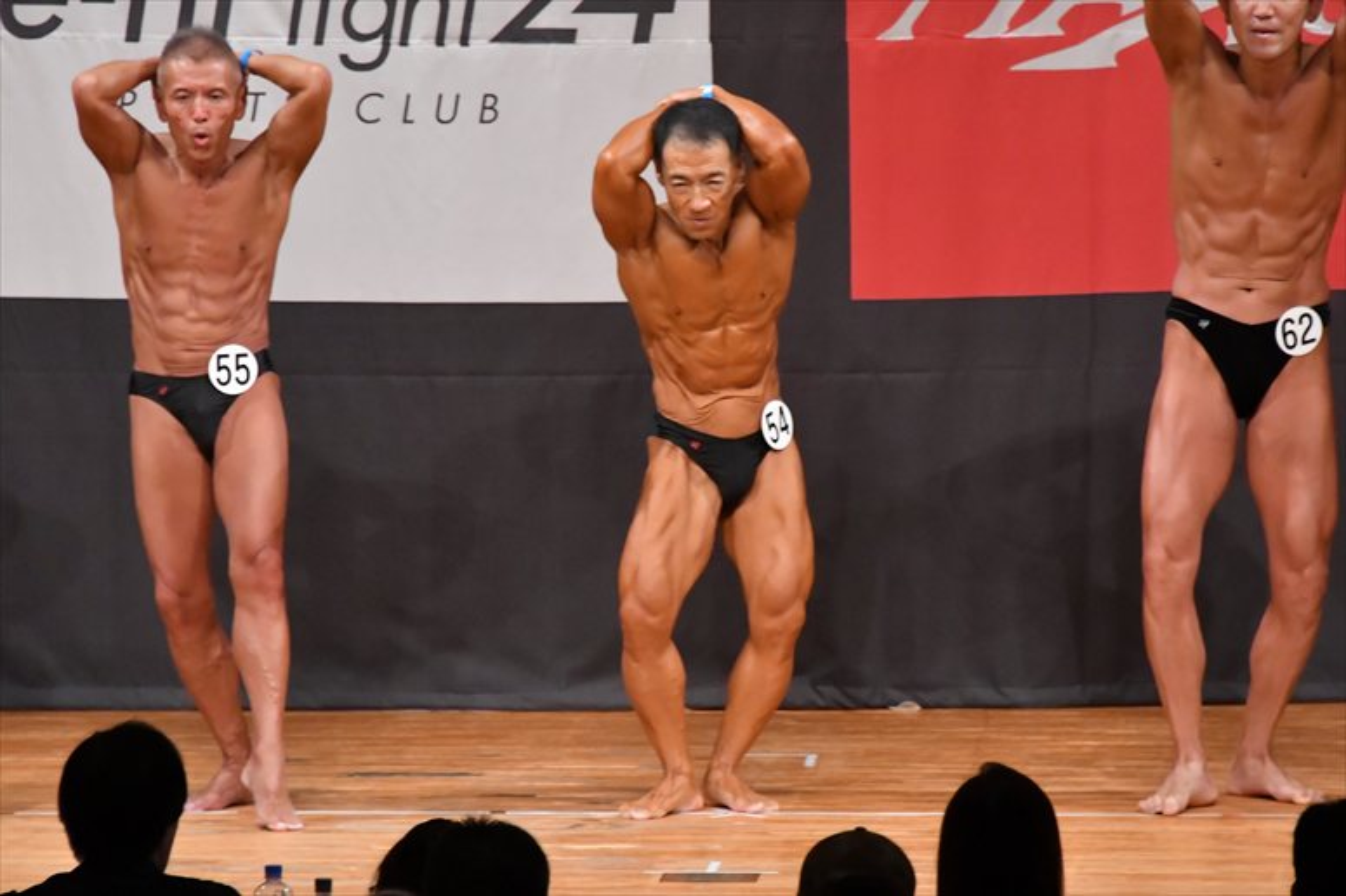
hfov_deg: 6.9
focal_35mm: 300
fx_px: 11211
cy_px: 448
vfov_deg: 4.6
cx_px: 673
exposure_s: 1/400
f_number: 5.6
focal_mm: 200
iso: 8000
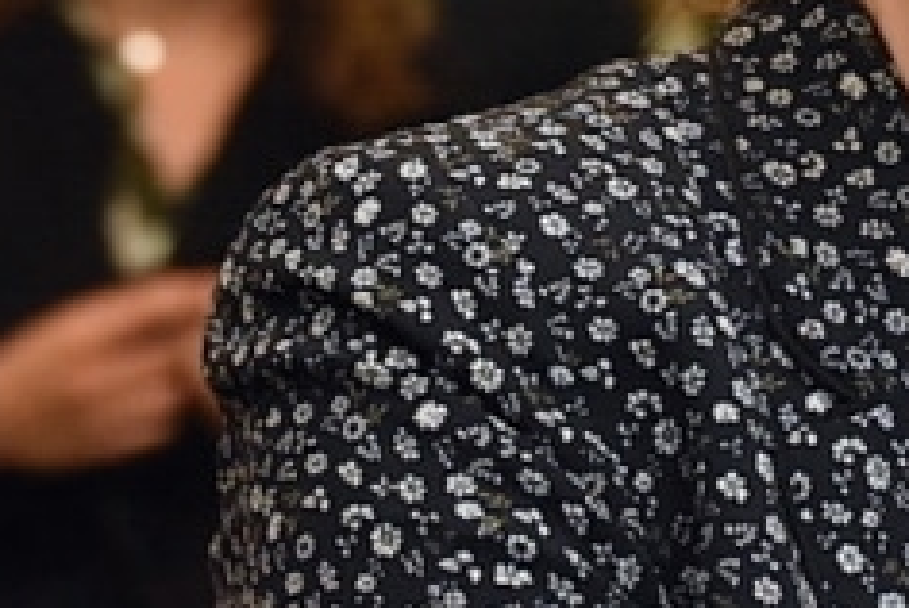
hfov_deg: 6.0
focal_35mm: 341
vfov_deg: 4.0
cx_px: 1059
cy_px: -250
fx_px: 8621
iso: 4000
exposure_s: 1/125
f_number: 5
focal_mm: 70
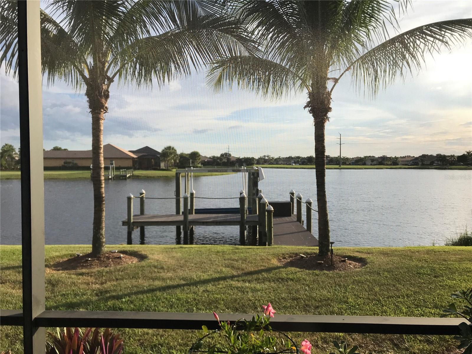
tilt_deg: -1.0
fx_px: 382
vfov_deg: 49.7
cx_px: 236
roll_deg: -0.4
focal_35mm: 28
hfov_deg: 63.4
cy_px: 177
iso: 20
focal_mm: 3.99
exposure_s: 1/1368
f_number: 1.8
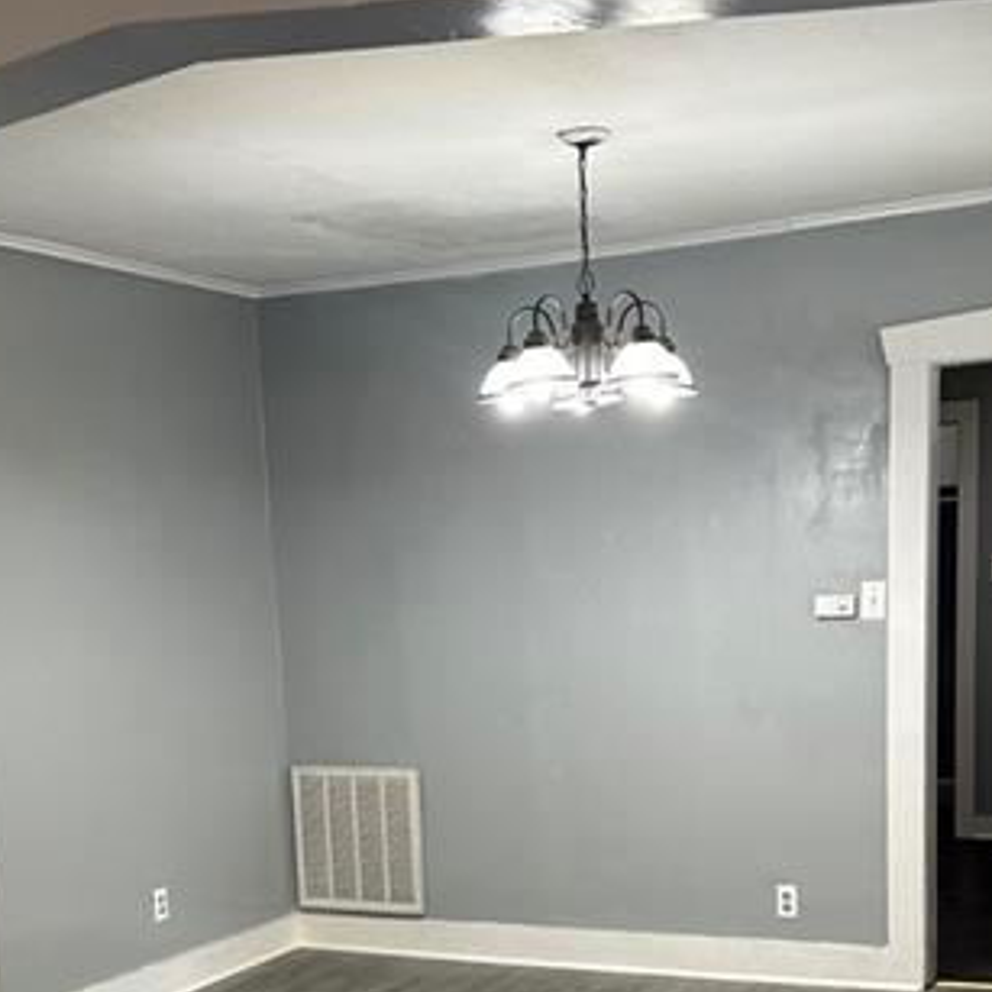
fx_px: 1718
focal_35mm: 53
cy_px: 863
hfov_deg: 32.2
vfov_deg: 31.0
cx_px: 472
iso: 125
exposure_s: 1/60
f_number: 1.78
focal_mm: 6.86
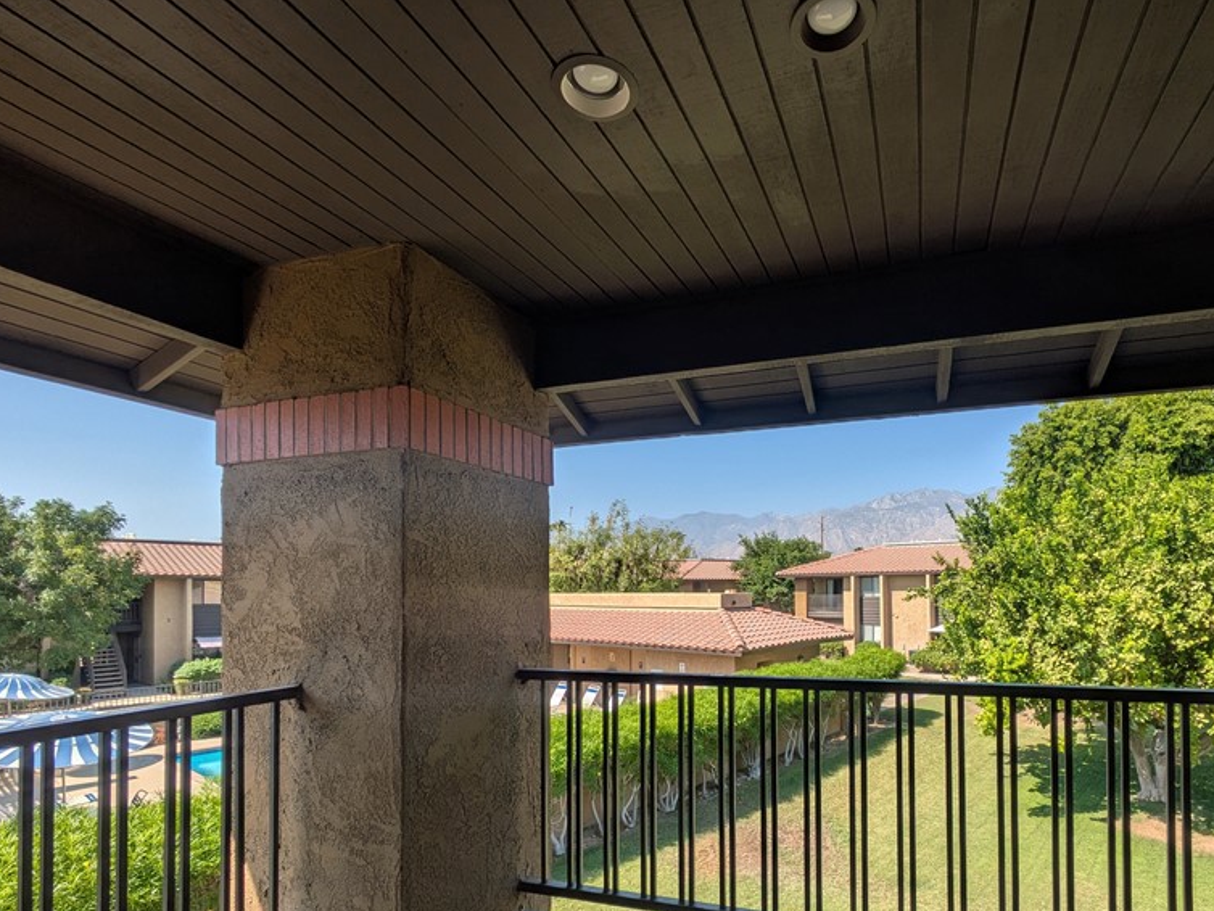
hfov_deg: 84.0
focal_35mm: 19
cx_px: 703
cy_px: 586
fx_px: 667
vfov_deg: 67.3
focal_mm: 1.83
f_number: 2.2
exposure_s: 1/1218
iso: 48
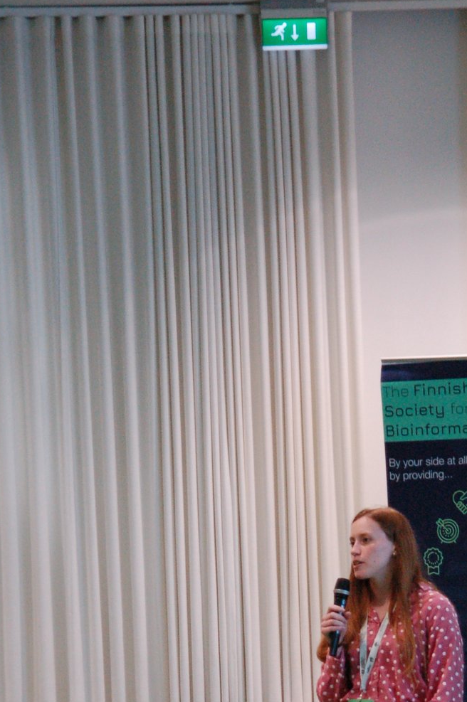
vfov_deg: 13.4
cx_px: 374
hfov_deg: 9.0
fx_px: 2964
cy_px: 647
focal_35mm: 152
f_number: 2.8
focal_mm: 50
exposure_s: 1/125
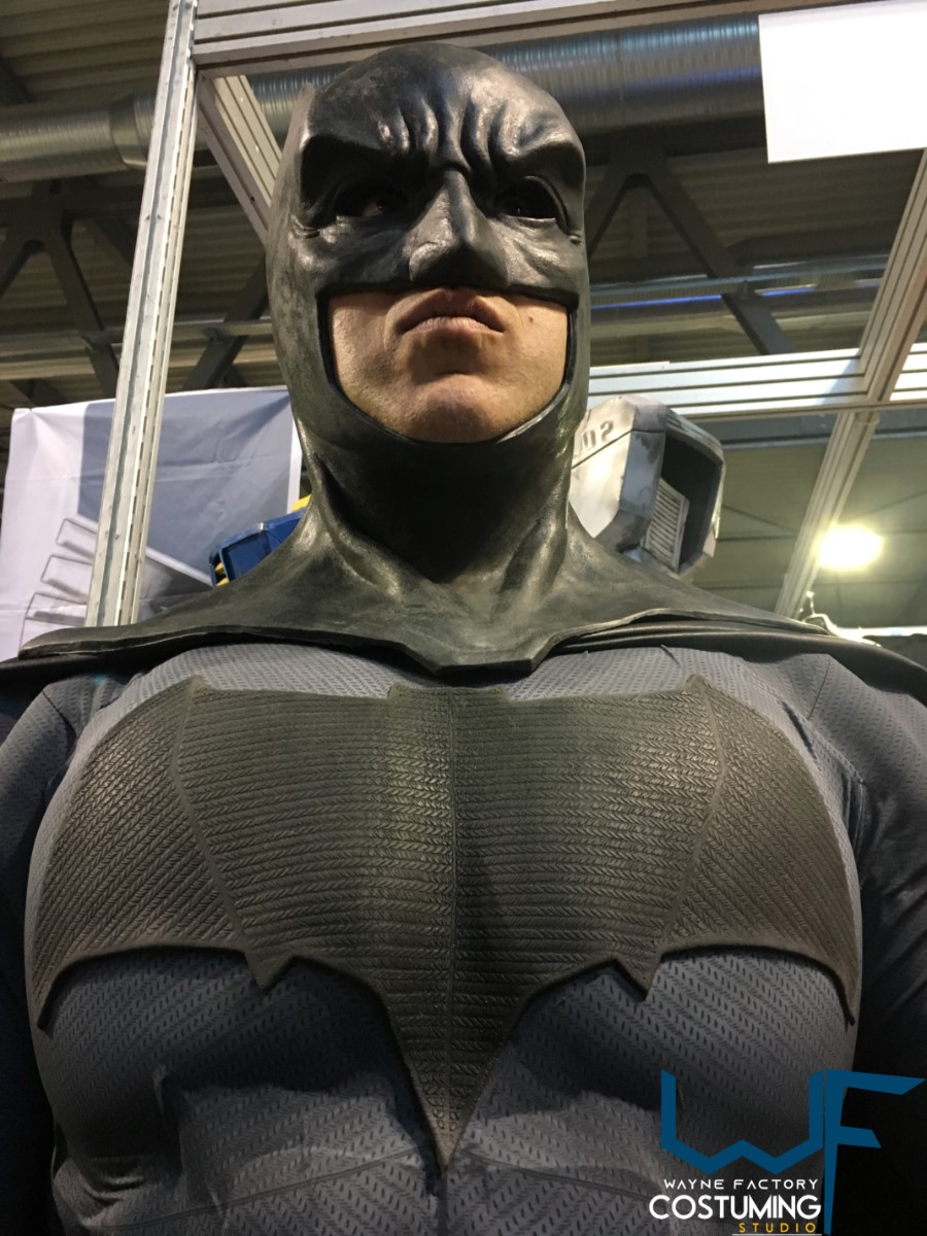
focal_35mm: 29
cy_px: 618
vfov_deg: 61.7
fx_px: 1035
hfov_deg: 48.2
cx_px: 464
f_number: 2.2
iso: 200
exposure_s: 1/25
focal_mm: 4.15
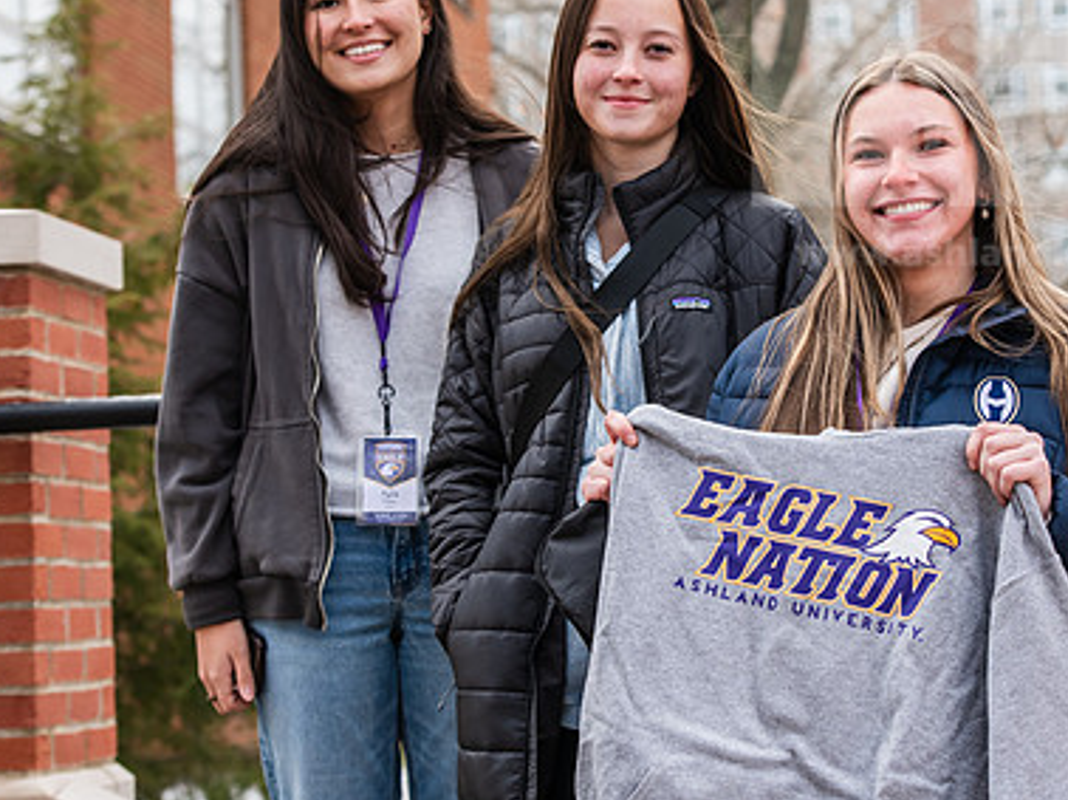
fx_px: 3916
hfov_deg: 15.5
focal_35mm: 127
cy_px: 312
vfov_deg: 11.7
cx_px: 667
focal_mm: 86
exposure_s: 1/320
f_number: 5.6
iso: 320
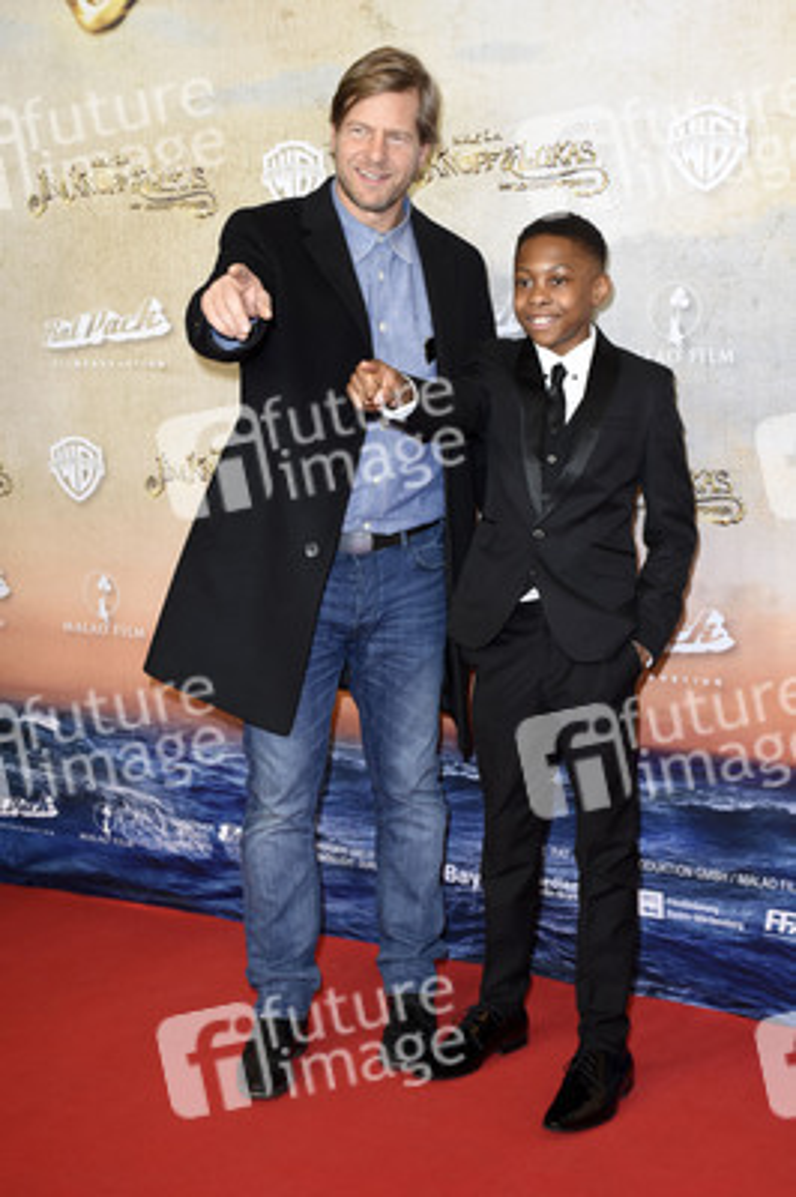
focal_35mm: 60
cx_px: 398
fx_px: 1993
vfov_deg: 33.4
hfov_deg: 22.6
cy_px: 598
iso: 640
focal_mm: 40
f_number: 6.3
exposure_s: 1/100
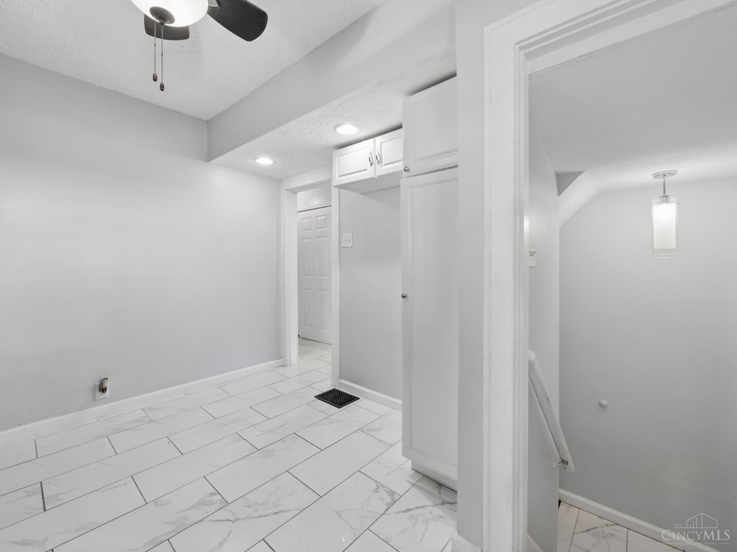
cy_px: 276
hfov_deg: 102.1
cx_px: 368
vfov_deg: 85.7
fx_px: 298
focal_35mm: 14
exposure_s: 1/15
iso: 640
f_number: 7.1
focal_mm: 7
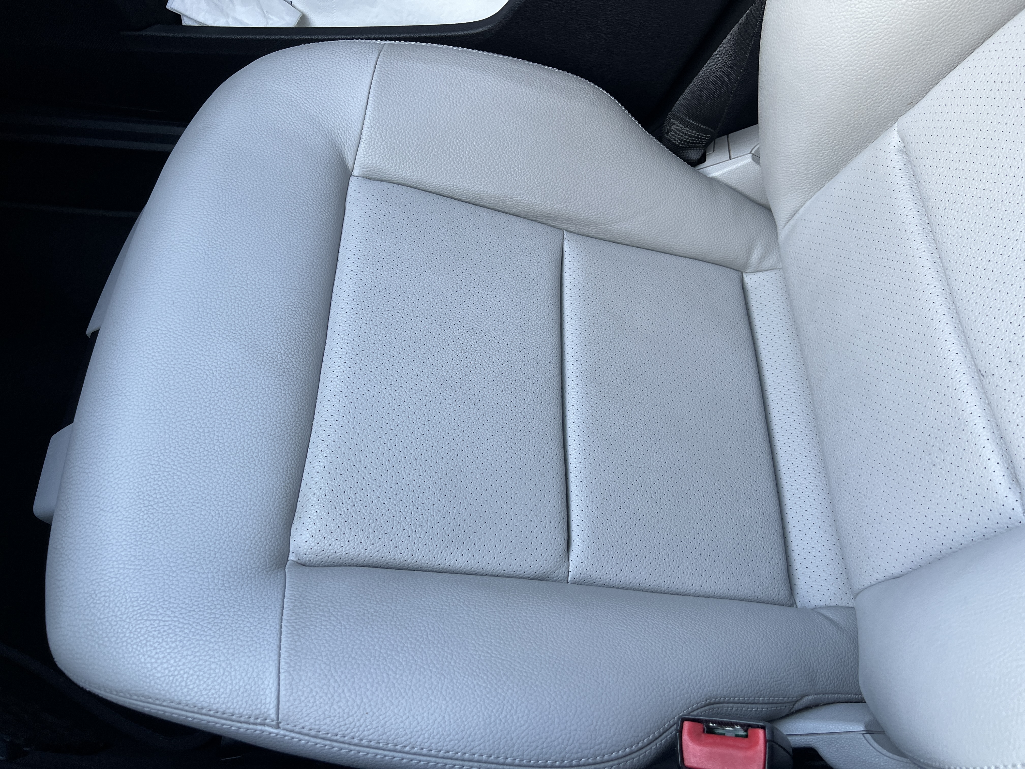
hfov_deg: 67.3
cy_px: 384
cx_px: 512
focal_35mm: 26
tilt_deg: -62.5
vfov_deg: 53.1
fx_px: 770
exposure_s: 1/121
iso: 100
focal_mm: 5.7
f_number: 1.5
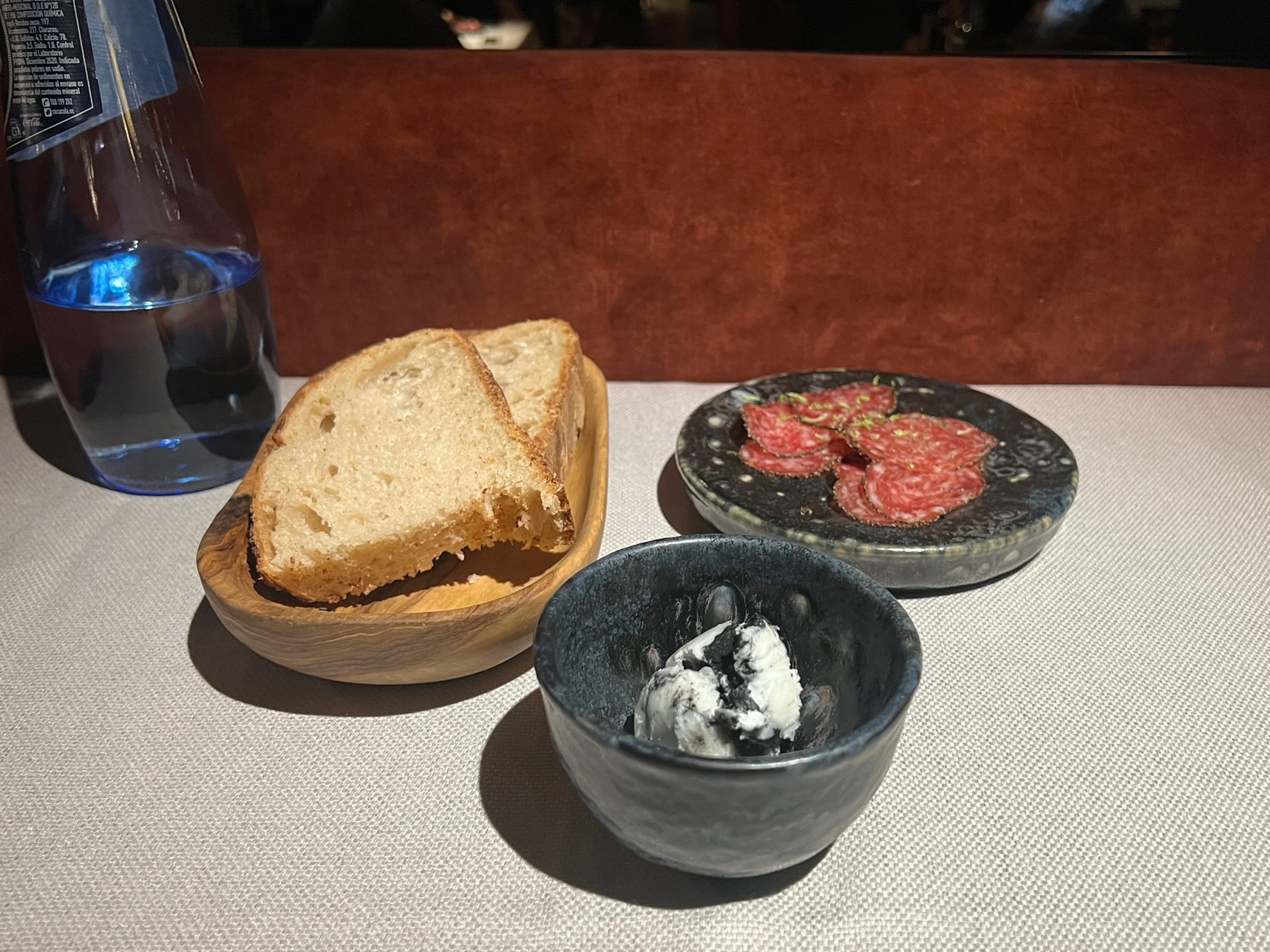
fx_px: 1137
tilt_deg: -30.8
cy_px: 535
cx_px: 670
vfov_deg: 45.3
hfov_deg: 58.3
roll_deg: +0.2
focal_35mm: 31
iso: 125
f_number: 1.5
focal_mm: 5.7
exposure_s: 1/48
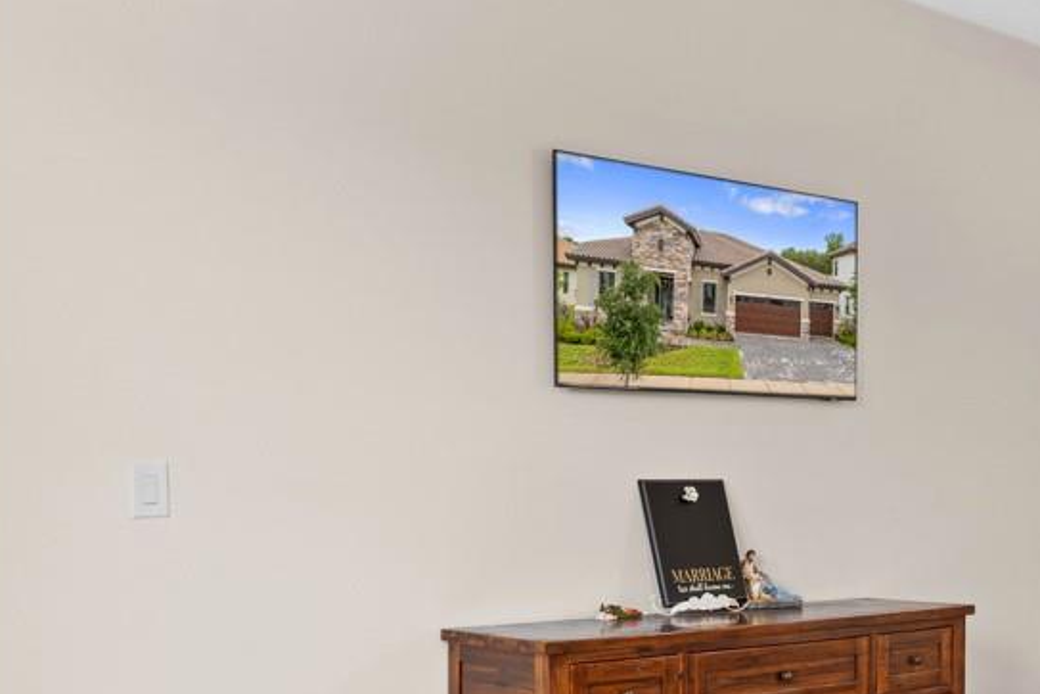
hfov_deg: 35.1
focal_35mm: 53
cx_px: 961
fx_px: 1531
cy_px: 528
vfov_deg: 25.2
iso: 200
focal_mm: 18
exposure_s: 1/1.67
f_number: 8
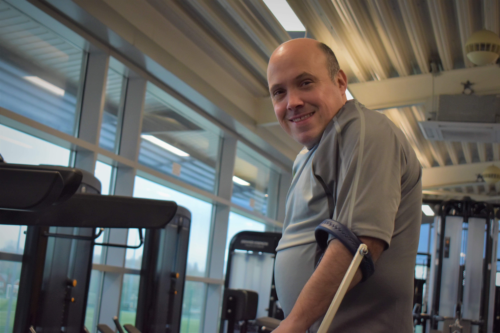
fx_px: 833
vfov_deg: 22.6
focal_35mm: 60
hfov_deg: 33.4
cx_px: 250
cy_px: 166
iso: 1000
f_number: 4.8
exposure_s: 1/125
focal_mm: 40
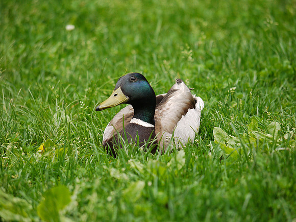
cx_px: 148
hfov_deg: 5.1
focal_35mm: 386
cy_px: 111
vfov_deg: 3.9
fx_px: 3301
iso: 400
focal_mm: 193
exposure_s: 1/320
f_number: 4.9
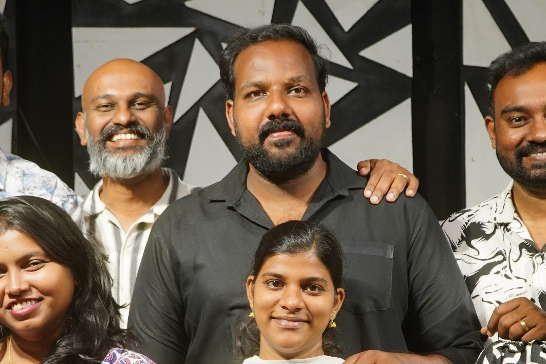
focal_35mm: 123
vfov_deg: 11.1
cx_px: 270
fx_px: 1865
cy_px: 338
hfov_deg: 16.7
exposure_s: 1/50
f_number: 5.6
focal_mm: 43
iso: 400
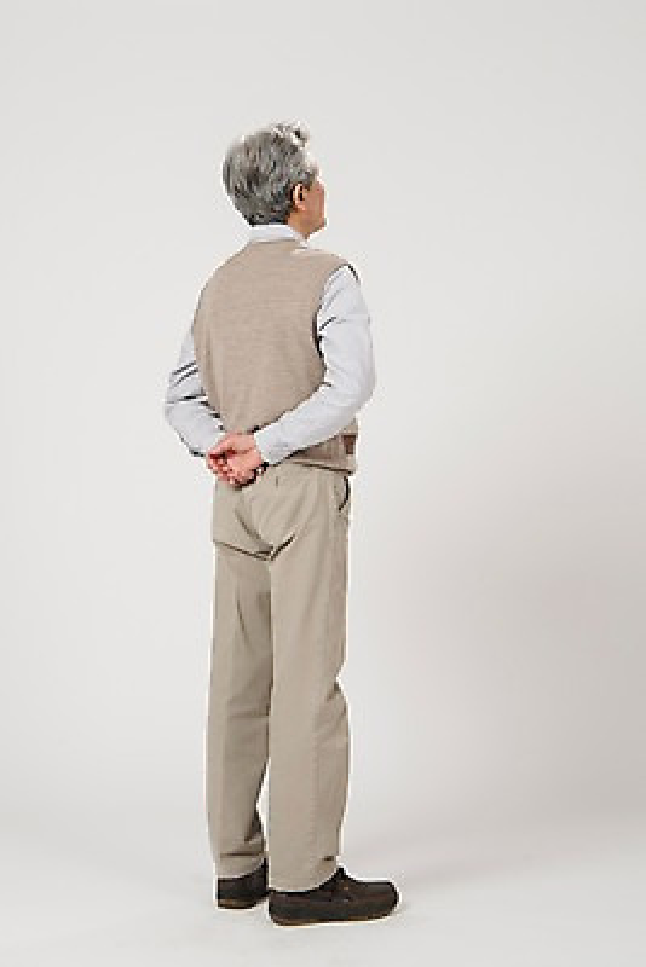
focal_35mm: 50
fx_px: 1345
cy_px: 484
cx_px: 323
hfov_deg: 27.0
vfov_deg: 39.6
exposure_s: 1/125
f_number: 11
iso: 100
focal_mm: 50
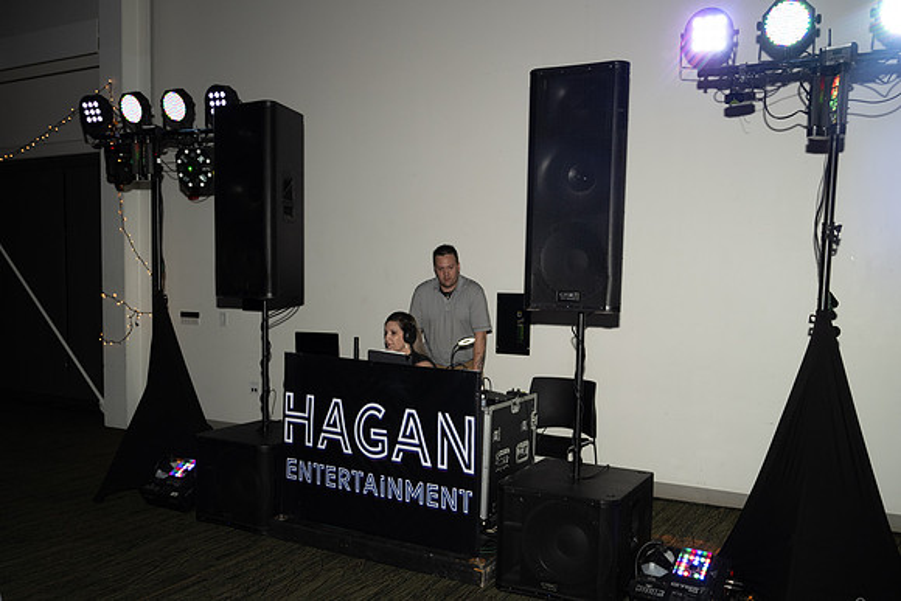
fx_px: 791
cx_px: 474
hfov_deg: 59.3
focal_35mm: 32
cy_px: 356
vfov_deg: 41.4
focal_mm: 24
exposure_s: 1/160
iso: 500
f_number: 5
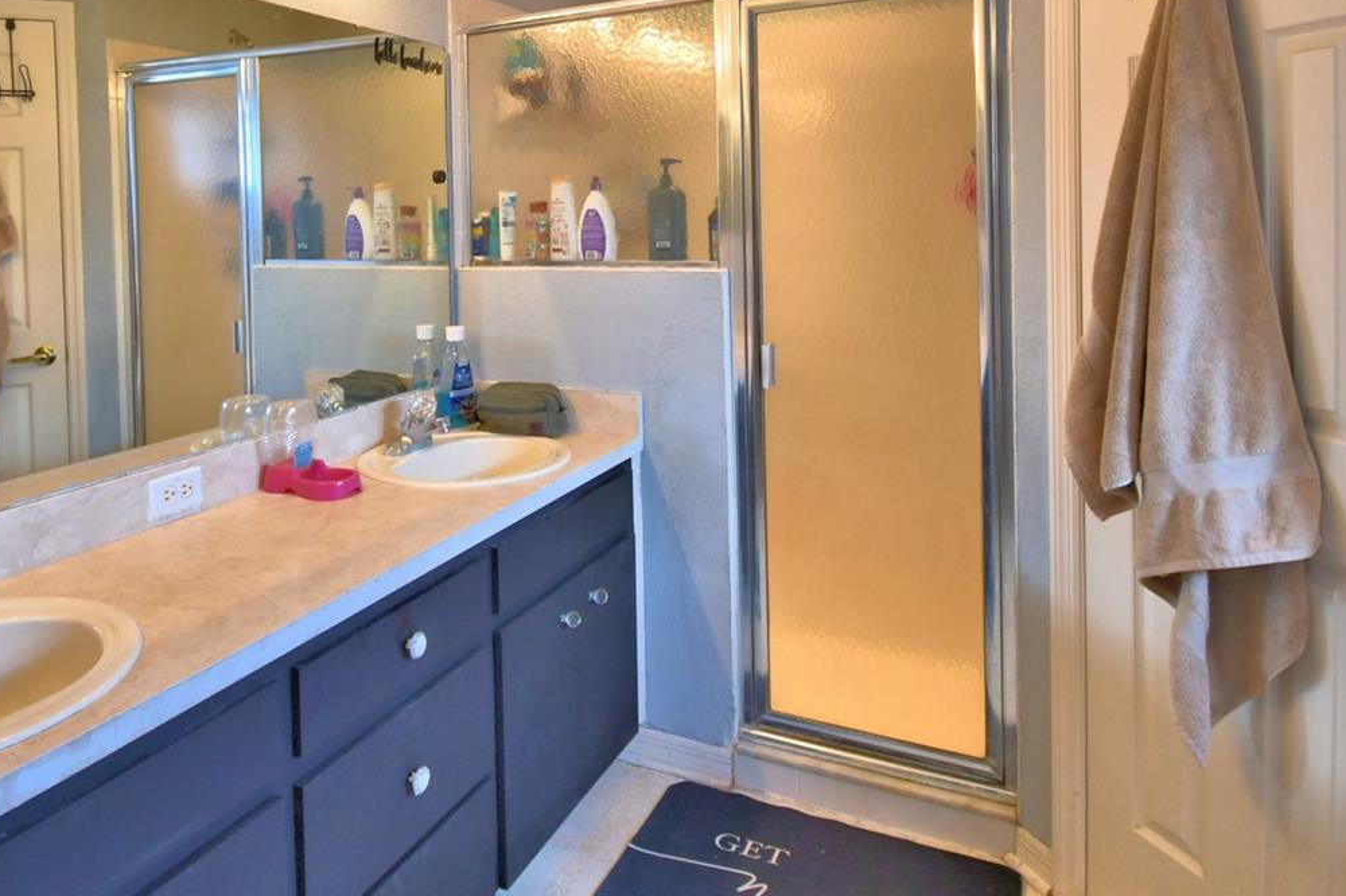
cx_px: 588
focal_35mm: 24
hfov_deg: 73.4
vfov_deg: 51.1
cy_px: 235
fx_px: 897
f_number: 4.5
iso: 400
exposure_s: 1/40
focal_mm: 10
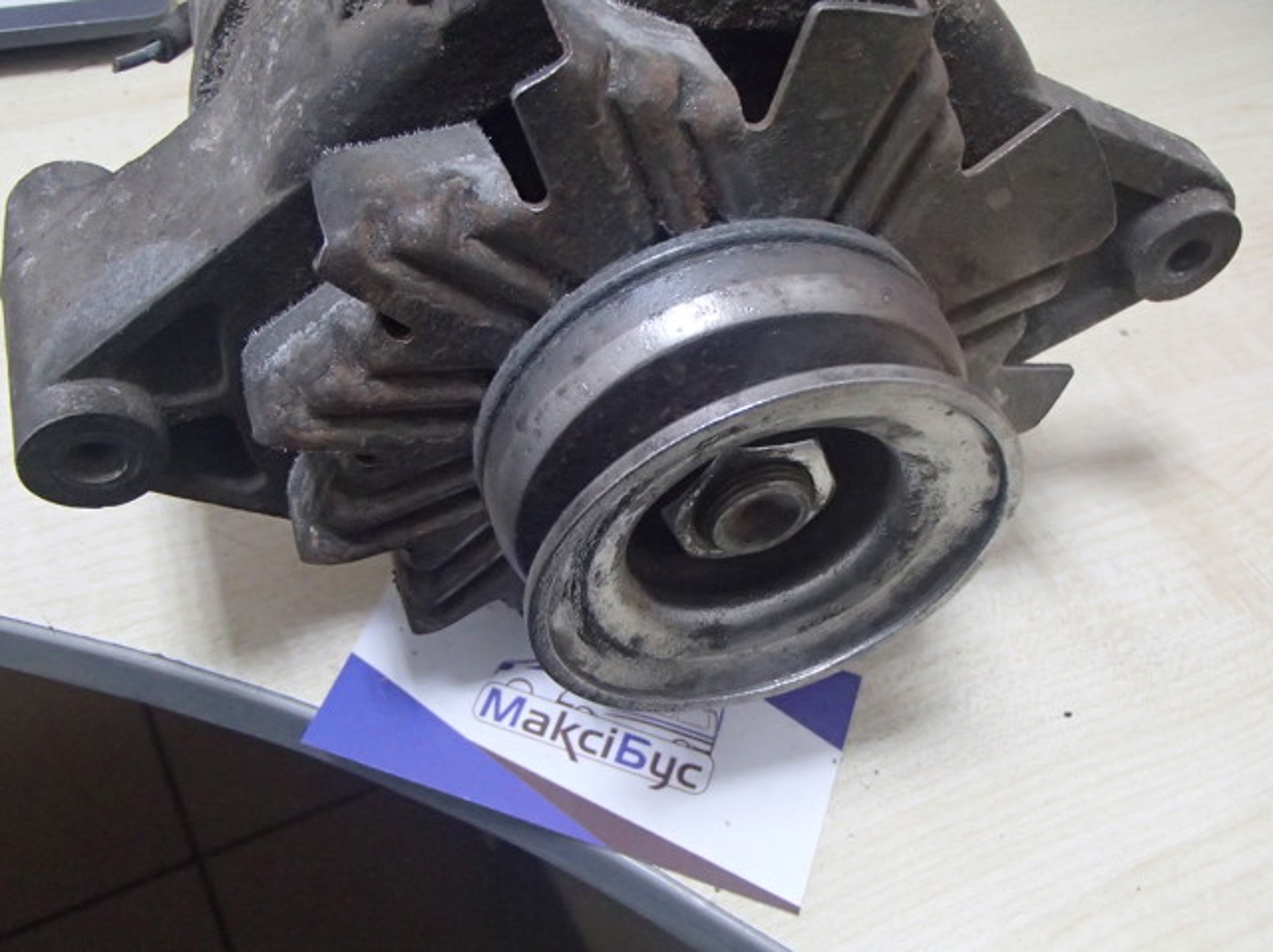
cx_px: 636
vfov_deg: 38.6
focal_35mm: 37
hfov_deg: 50.2
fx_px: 1360
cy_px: 476
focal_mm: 6.64
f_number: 4.7
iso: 1250
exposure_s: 1/40
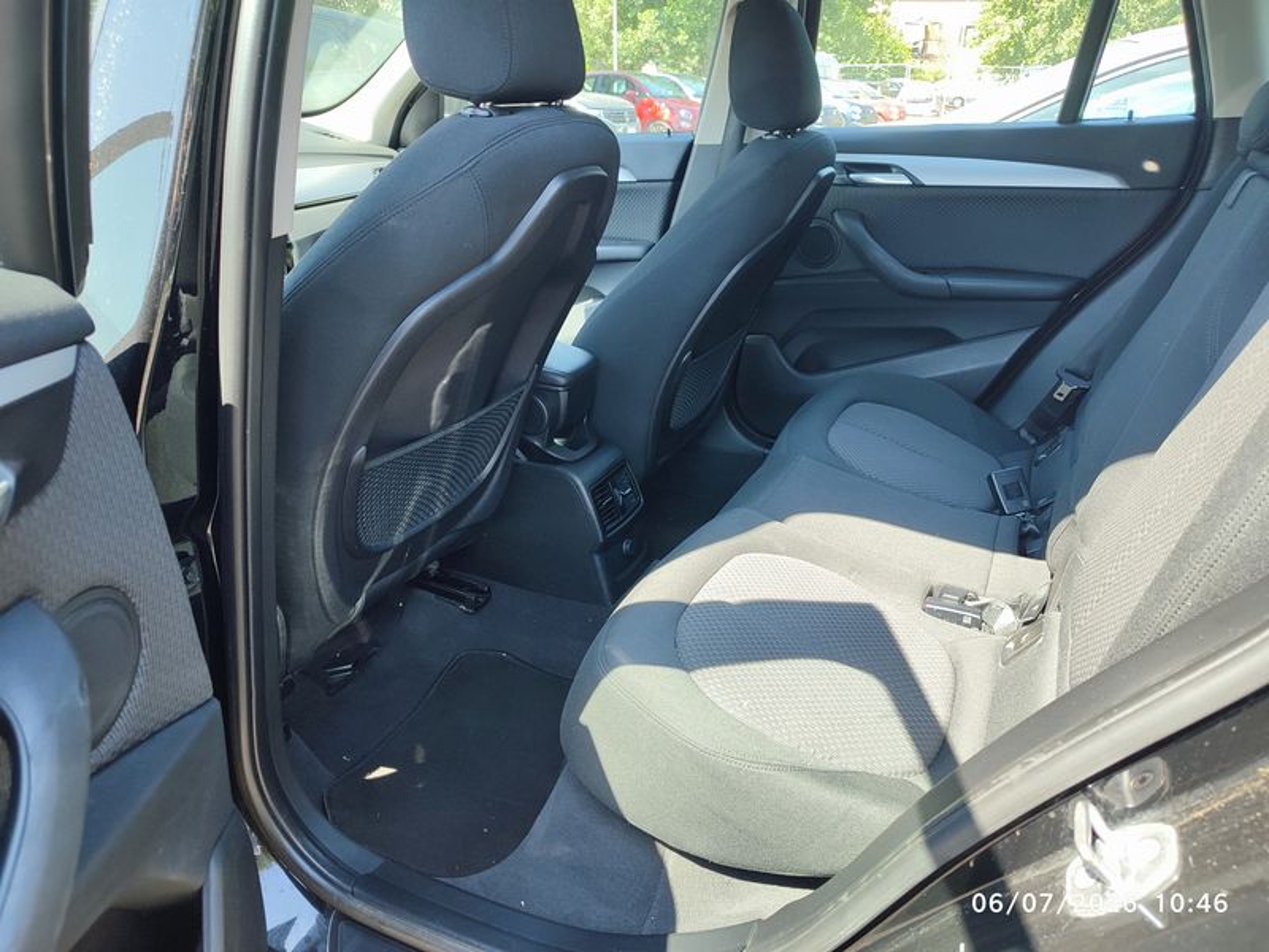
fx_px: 880
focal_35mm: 24
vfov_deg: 56.8
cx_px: 634
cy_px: 476
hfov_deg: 71.6
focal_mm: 5.89
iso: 98
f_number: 1.89
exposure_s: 1/100
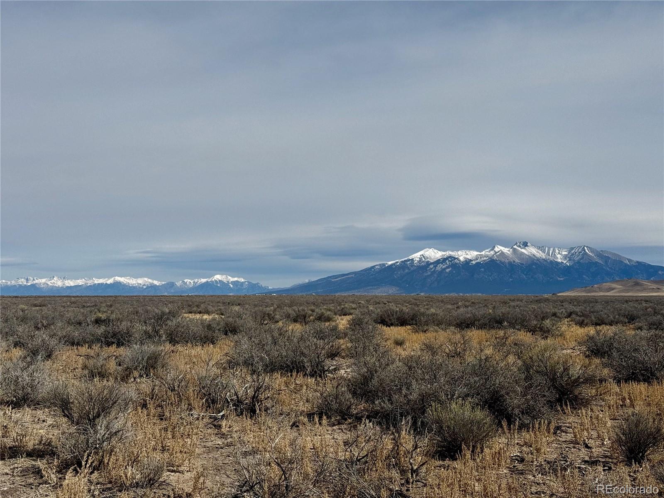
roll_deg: -0.4
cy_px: 249
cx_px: 332
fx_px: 921
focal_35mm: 48
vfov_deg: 30.3
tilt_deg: +2.6
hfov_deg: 39.7
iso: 64
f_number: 1.78
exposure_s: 1/9009
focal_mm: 6.76
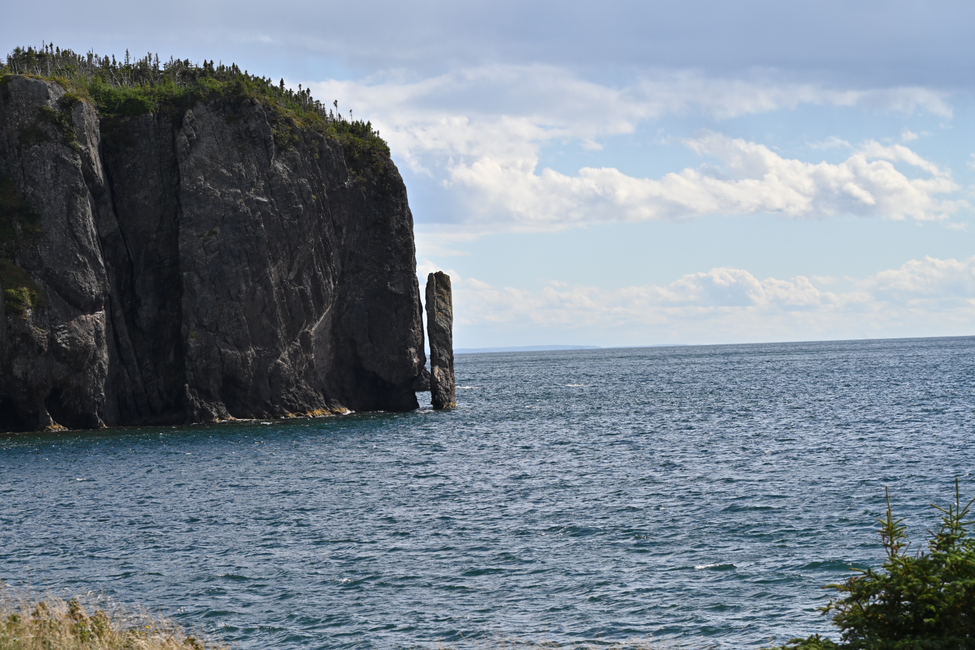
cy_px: 325
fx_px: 3250
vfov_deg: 11.4
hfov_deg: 17.1
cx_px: 488
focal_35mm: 120
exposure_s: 1/250
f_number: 11
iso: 100
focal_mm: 120
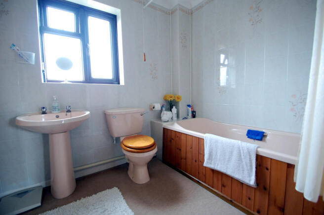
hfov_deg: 100.4
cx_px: 162
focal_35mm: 15
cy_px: 108
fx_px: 135
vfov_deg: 77.2
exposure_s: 1/30
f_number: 3.5
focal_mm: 10
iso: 720
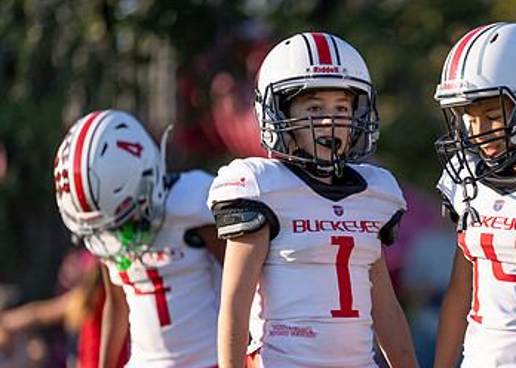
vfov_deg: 3.4
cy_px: 253
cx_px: 460
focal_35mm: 424
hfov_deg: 4.8
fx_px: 6209
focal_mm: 200
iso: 100
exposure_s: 1/1000
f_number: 2.8
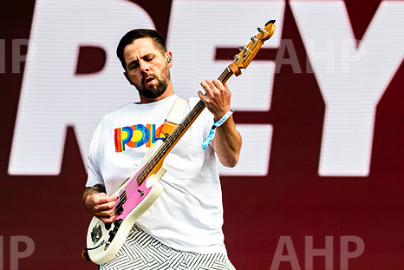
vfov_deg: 9.3
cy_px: 149
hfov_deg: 13.9
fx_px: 1661
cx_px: 153
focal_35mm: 148
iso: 400
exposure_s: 1/5000
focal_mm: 112
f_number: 4.5
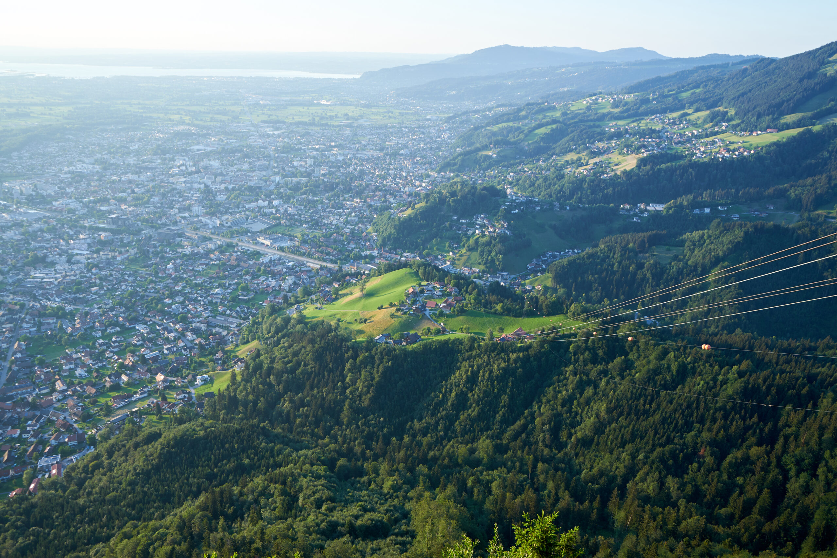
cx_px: 418
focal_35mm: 28
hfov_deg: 65.5
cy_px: 279
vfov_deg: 46.4
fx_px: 651
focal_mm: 28
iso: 160
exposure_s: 1/160
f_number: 5.6
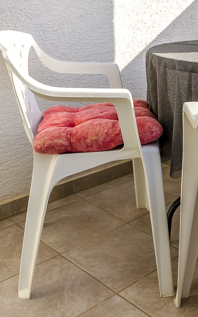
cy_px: 6
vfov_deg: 36.0
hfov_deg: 24.5
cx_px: 183
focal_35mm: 51
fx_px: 440
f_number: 8
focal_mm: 10
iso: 100
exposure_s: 1/250
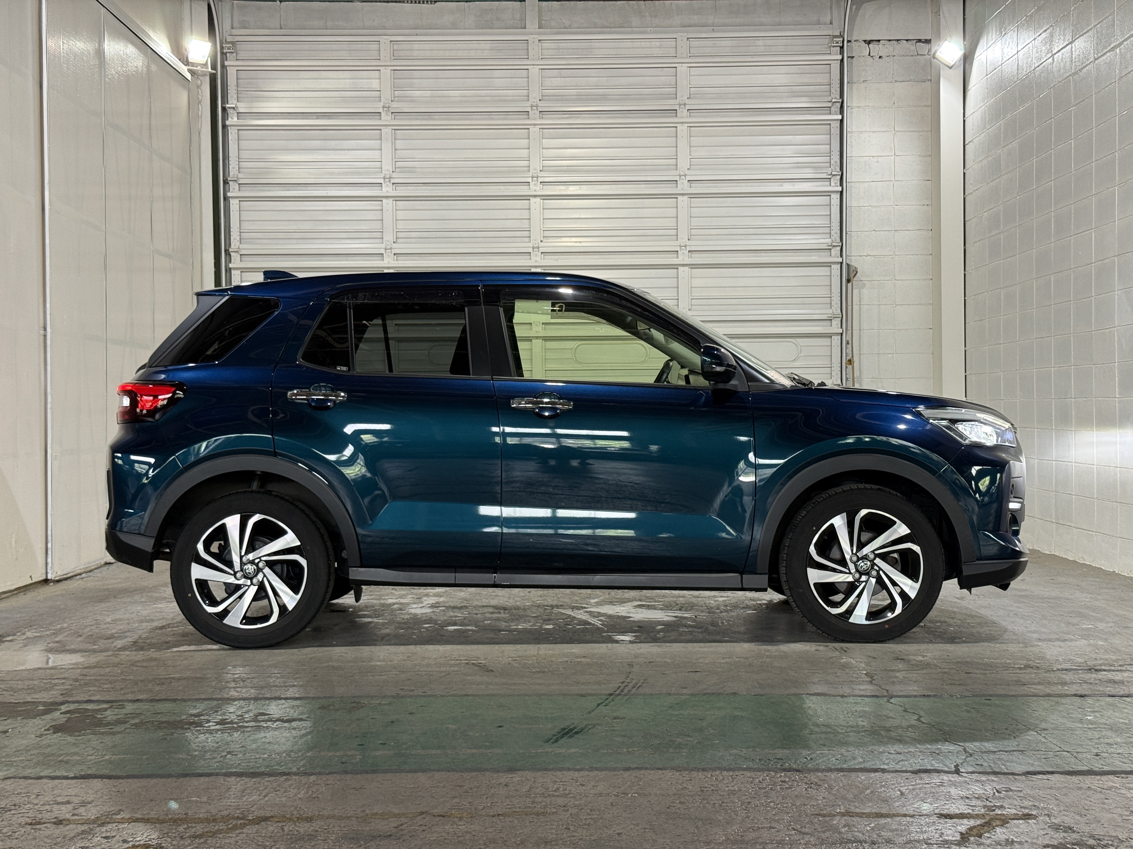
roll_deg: +0.5
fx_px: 1571
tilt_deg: +0.0
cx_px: 566
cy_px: 424
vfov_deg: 30.3
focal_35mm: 48
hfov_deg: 39.7
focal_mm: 6.76
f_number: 1.78
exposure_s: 1/60
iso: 80
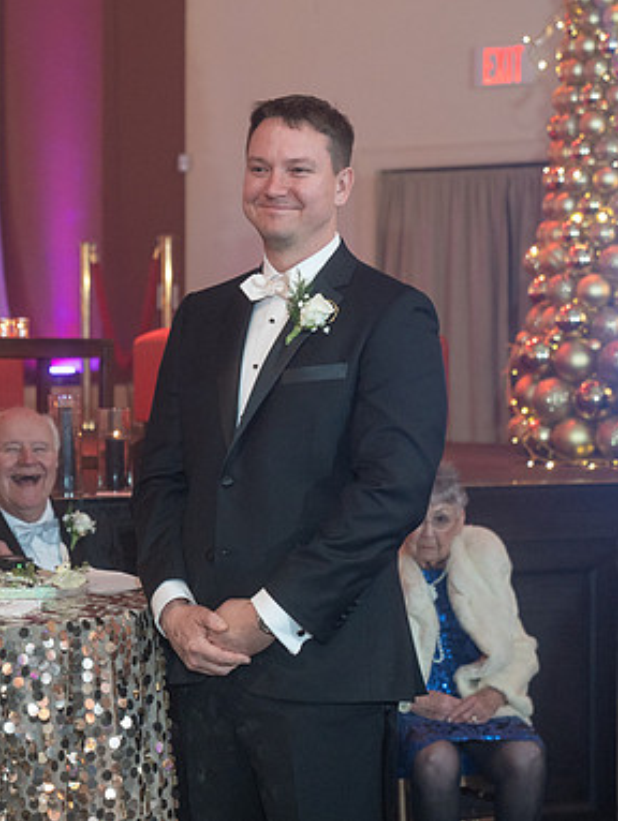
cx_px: 119
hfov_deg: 13.1
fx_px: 2685
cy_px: 384
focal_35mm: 113
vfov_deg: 17.4
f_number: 4
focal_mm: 70
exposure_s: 1/80
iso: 2500
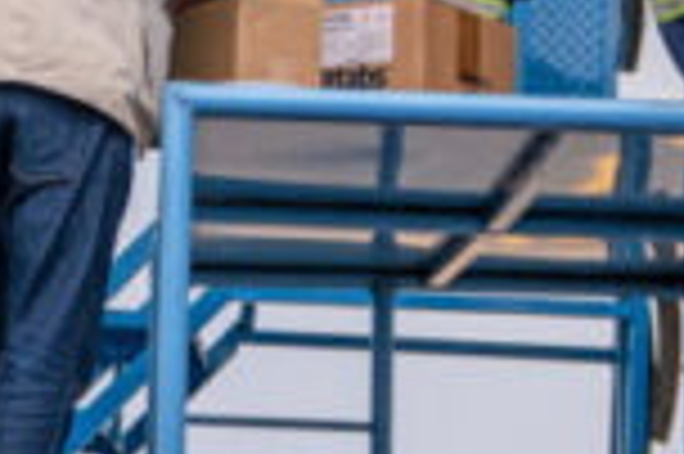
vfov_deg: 7.5
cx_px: -243
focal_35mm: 182
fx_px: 3454
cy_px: -9
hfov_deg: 11.0
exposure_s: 1/1600
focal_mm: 24
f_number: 2.8
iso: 250
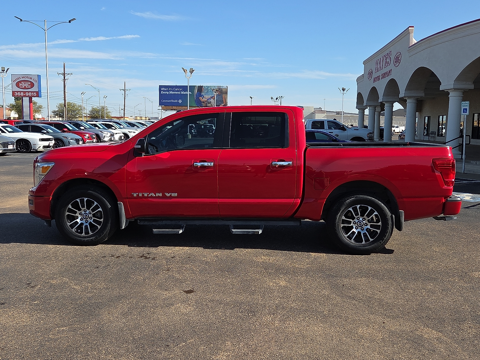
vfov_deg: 41.8
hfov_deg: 54.0
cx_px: 240
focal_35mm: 34
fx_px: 471
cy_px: 180
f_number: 1.8
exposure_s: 1/5000
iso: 76
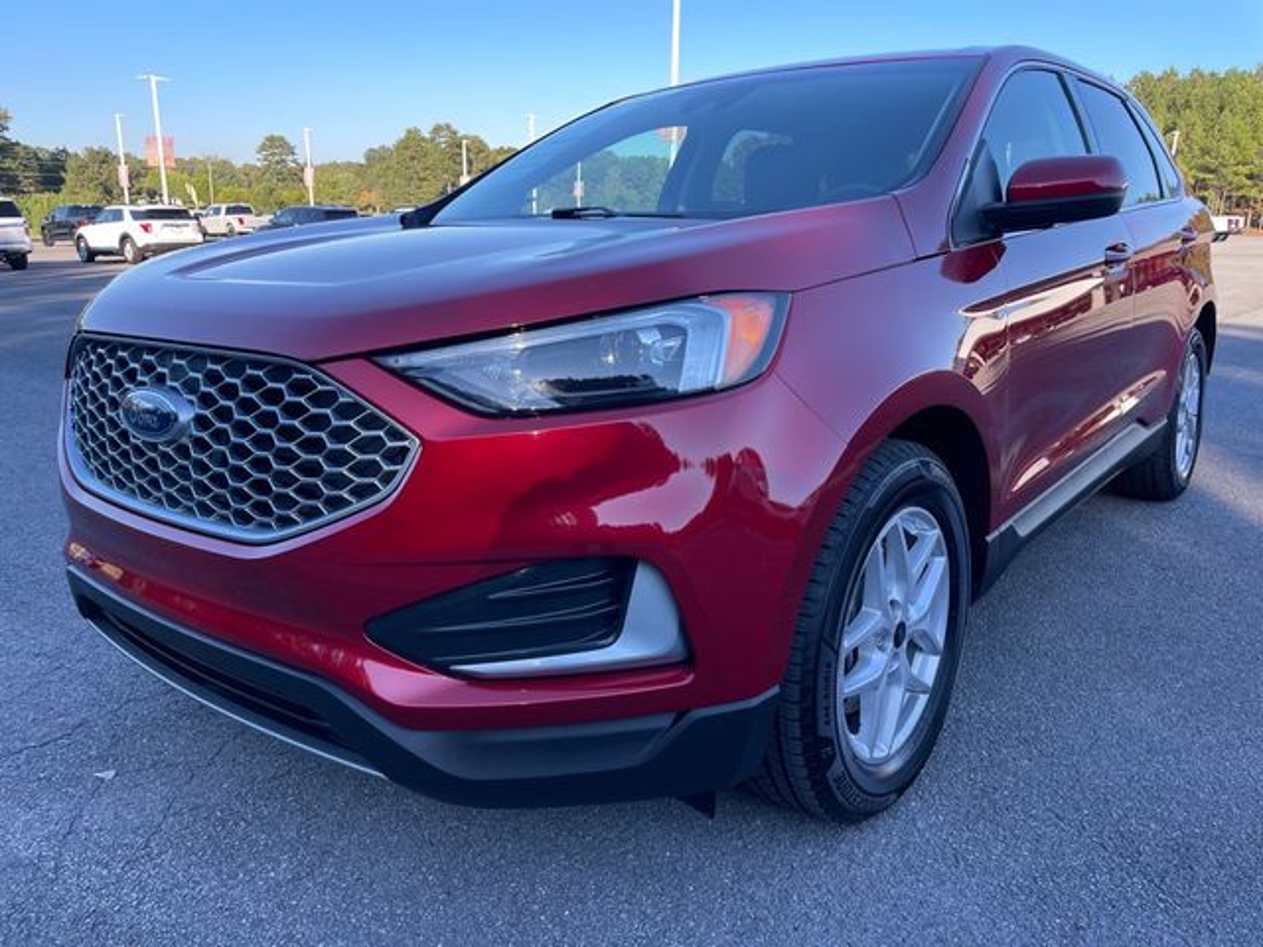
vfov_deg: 53.1
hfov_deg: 67.3
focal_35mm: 26
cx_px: 632
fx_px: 949
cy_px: 474
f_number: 1.6
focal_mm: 4.2
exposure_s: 1/443
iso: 32
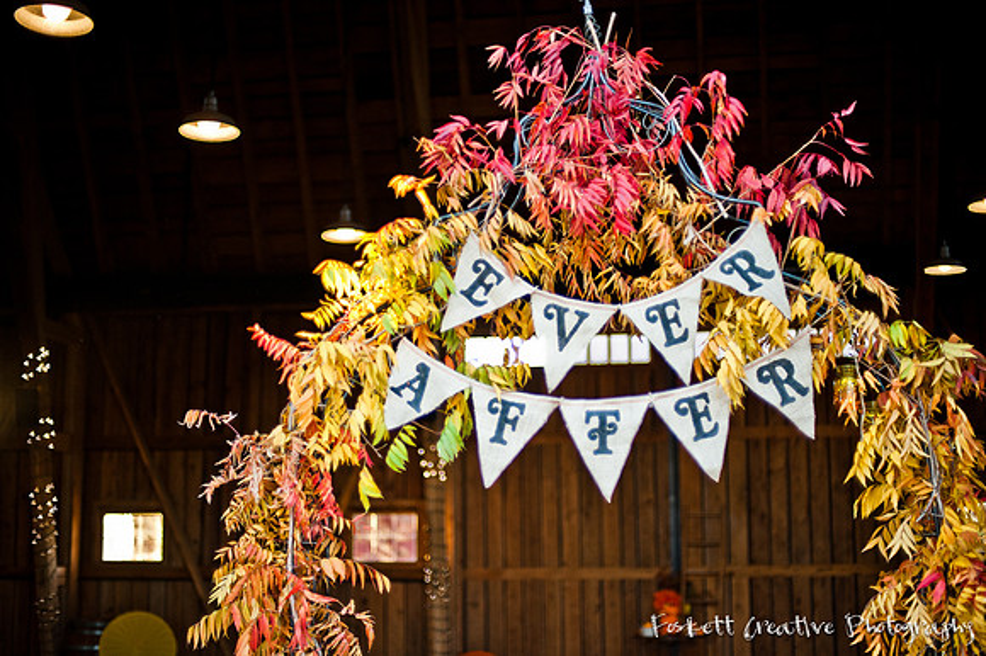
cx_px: 493
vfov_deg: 27.0
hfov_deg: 39.6
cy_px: 328
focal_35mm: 50
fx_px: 1369
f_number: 1.4
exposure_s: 1/800
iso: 640
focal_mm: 50
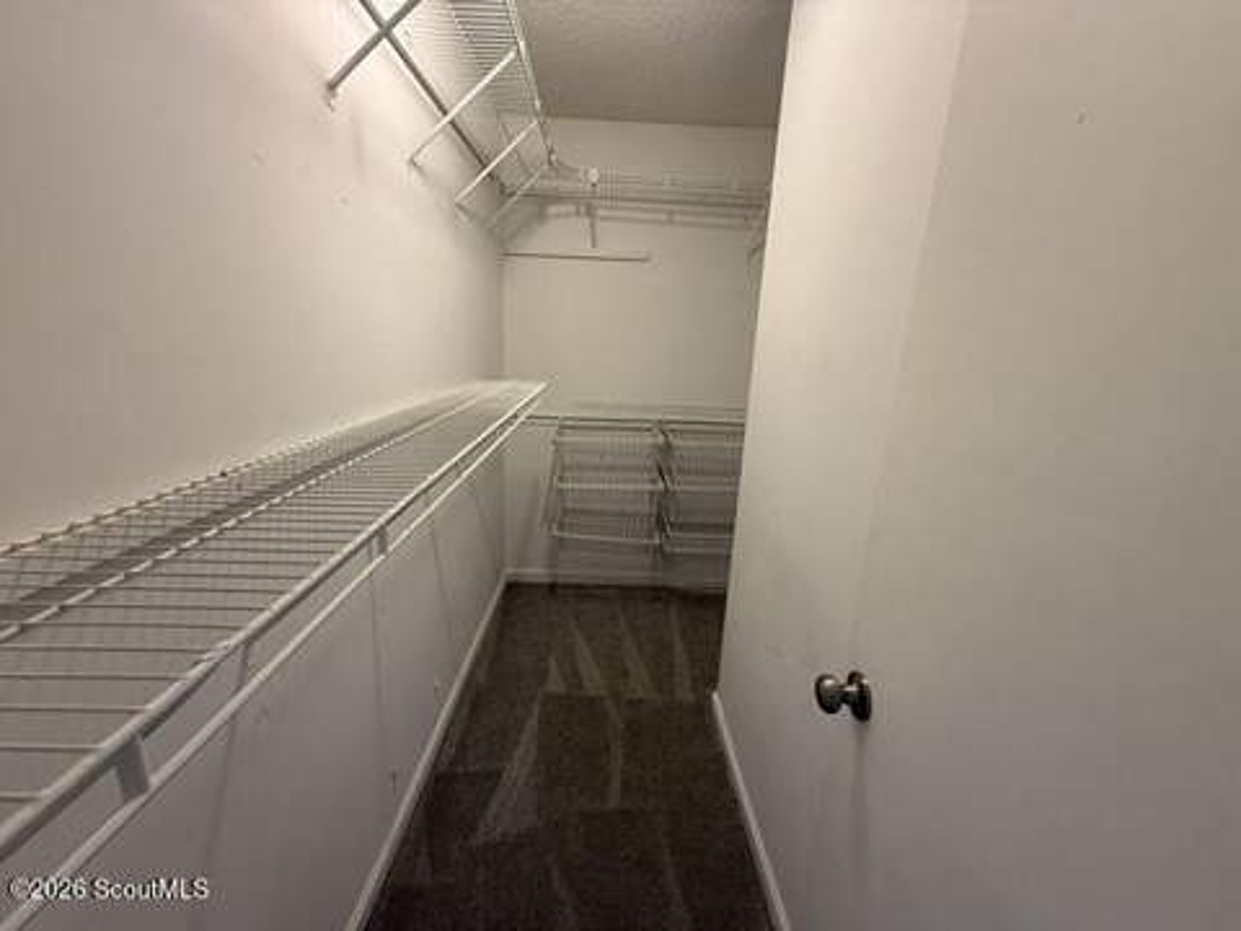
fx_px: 502
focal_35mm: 14
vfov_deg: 85.7
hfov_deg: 102.1
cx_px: 620
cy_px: 466
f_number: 2.2
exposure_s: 1/60
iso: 250
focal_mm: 2.22
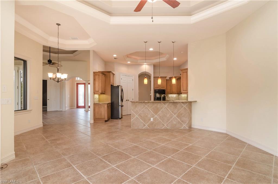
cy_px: 92
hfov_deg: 90.2
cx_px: 139
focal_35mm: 18
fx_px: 139
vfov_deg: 67.1
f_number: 9
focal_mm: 12
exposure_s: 1/3
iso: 200
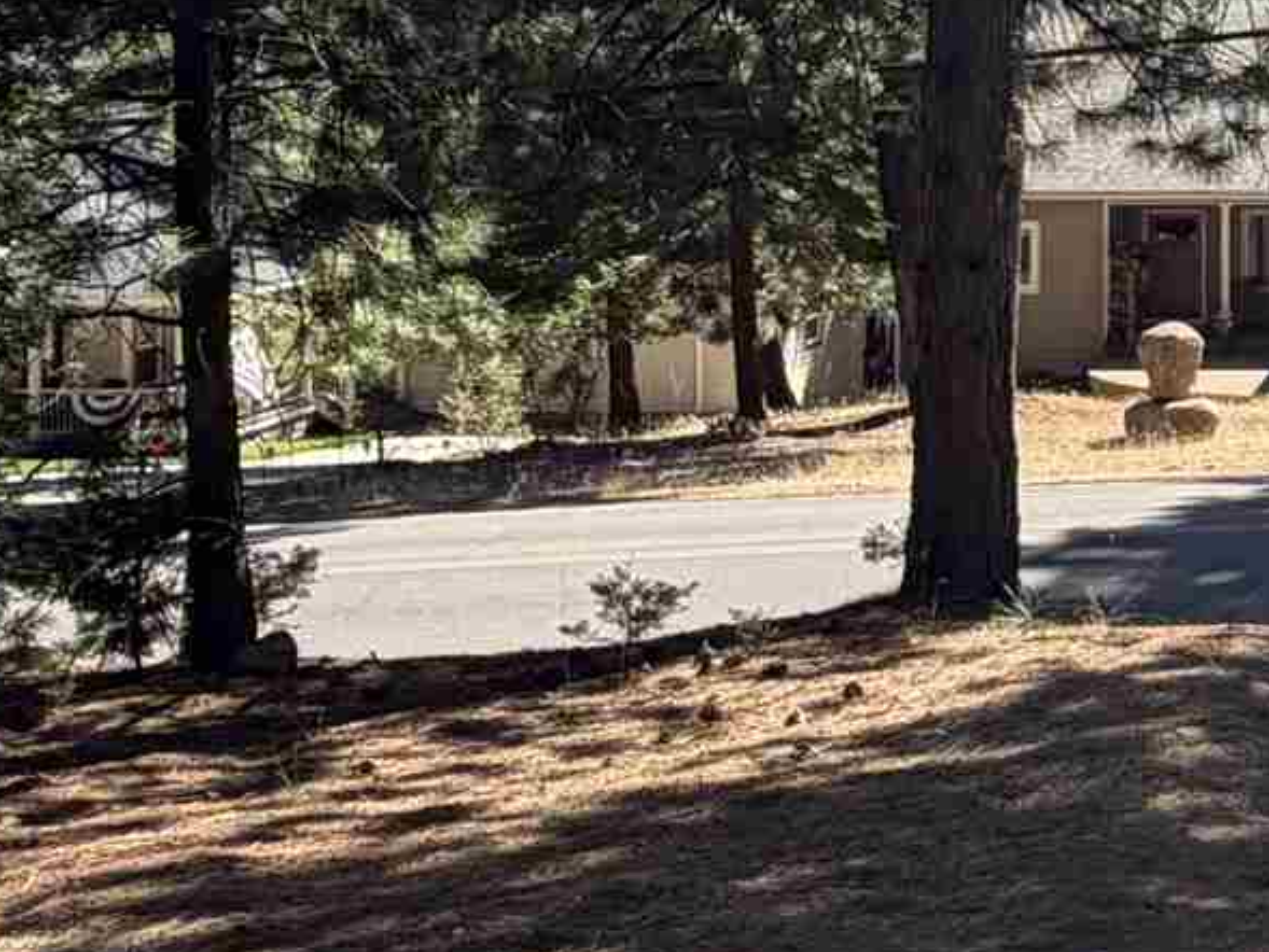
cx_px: 1728
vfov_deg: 19.7
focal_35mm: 73
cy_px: 52
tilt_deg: -0.6
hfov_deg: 23.1
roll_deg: -0.3
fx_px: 2677
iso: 40
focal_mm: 2.22
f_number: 2.2
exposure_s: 1/502
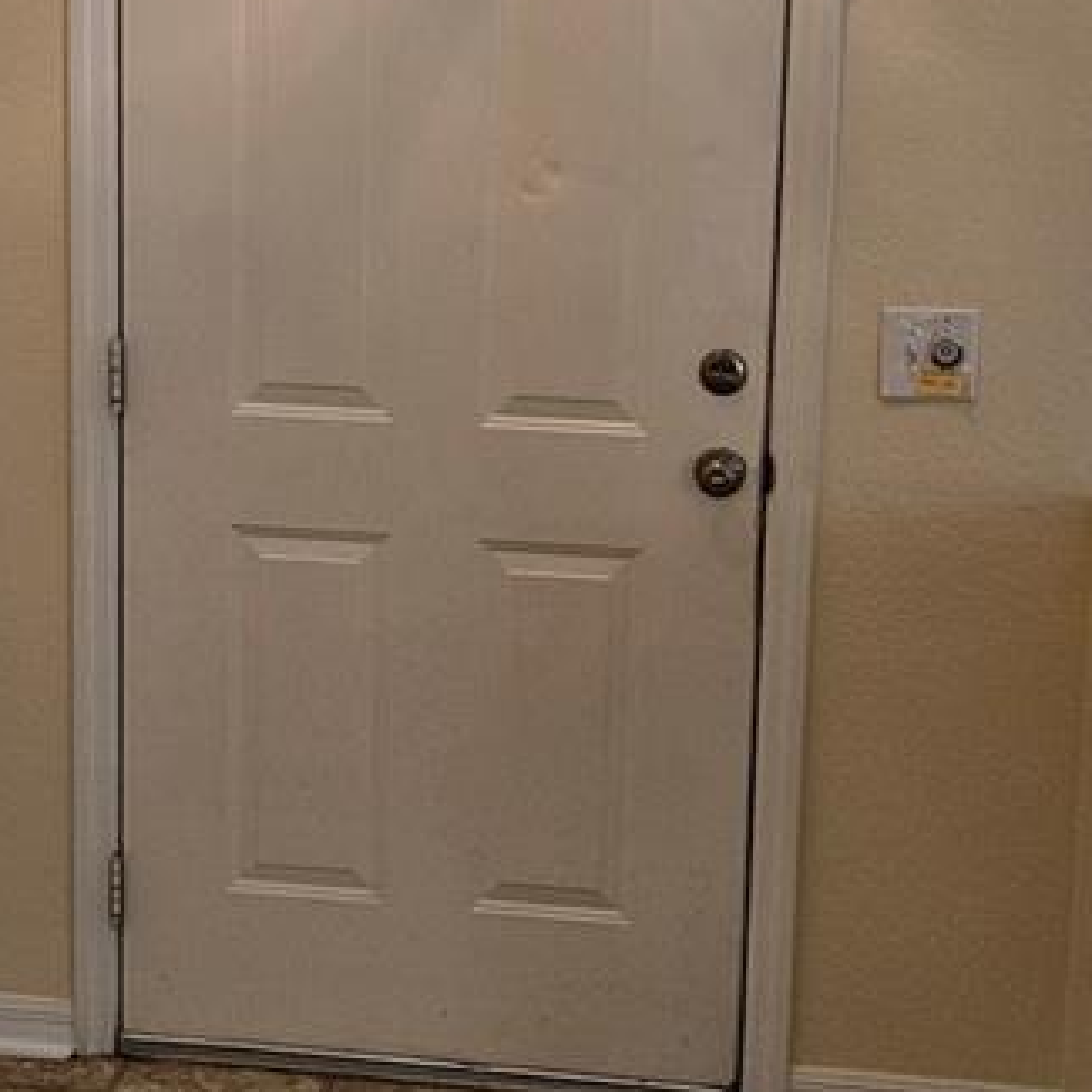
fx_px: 2677
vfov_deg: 23.0
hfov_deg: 23.0
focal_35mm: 75
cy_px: 403
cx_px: 400
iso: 125
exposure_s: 1/120
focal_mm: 5.4
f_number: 1.8
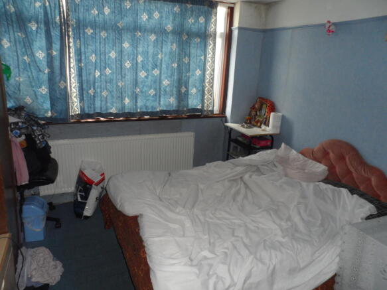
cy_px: 145
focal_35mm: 26
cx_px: 194
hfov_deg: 67.3
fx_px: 291
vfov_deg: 53.0
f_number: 3.3
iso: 100
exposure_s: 1/30
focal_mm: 4.9
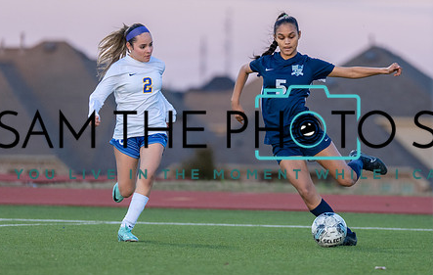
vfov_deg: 3.6
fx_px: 4373
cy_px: 104
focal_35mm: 369
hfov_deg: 5.7
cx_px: 281
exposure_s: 1/1000
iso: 1000
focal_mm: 200
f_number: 2.8
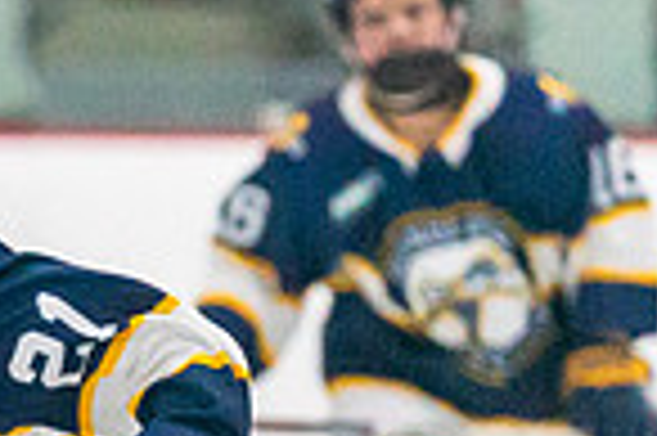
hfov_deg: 1.5
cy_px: 975
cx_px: -521
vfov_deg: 1.0
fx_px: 25011
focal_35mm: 1372
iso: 4000
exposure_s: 1/1600
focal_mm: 200
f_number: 2.8
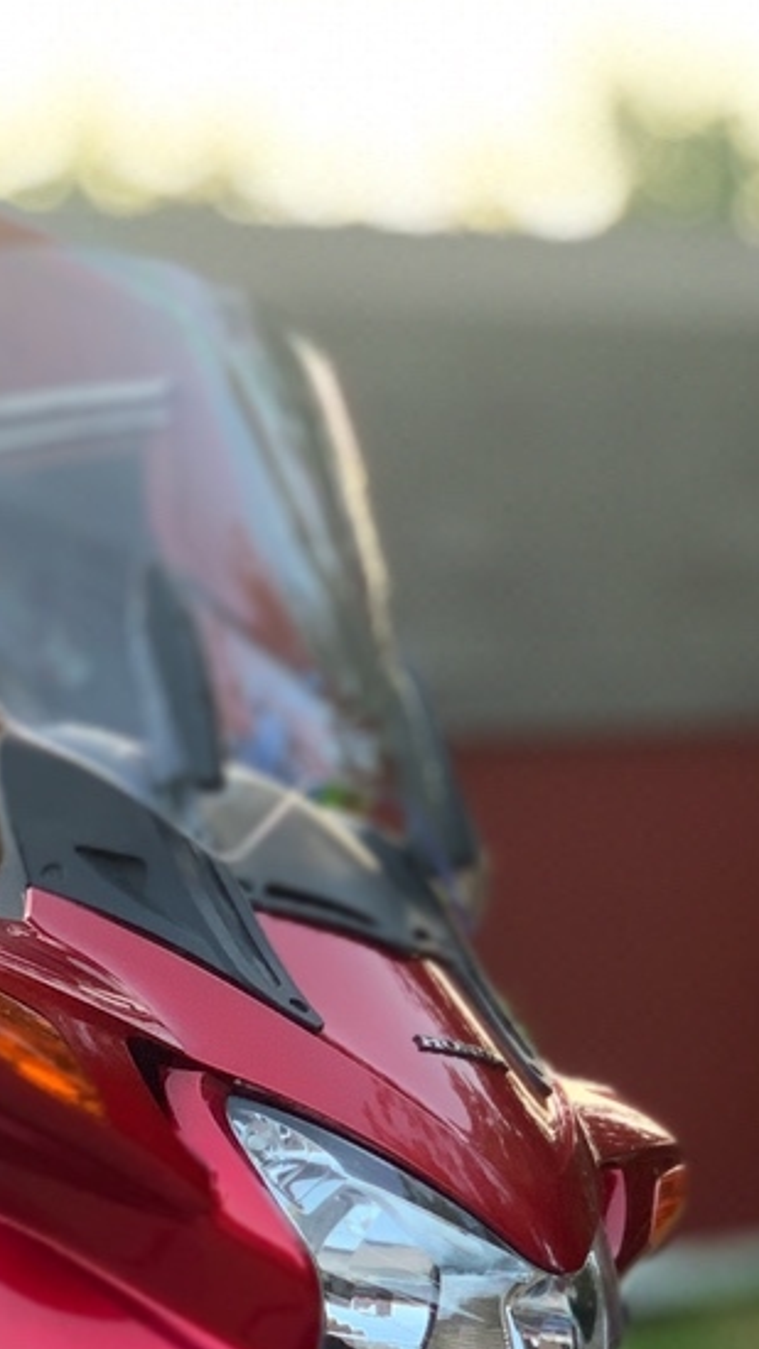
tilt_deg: -5.4
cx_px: -243
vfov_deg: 16.0
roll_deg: +3.4
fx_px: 4721
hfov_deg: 9.0
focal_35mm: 132
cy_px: 1231
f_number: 2.4
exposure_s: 1/122
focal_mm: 6
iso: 100
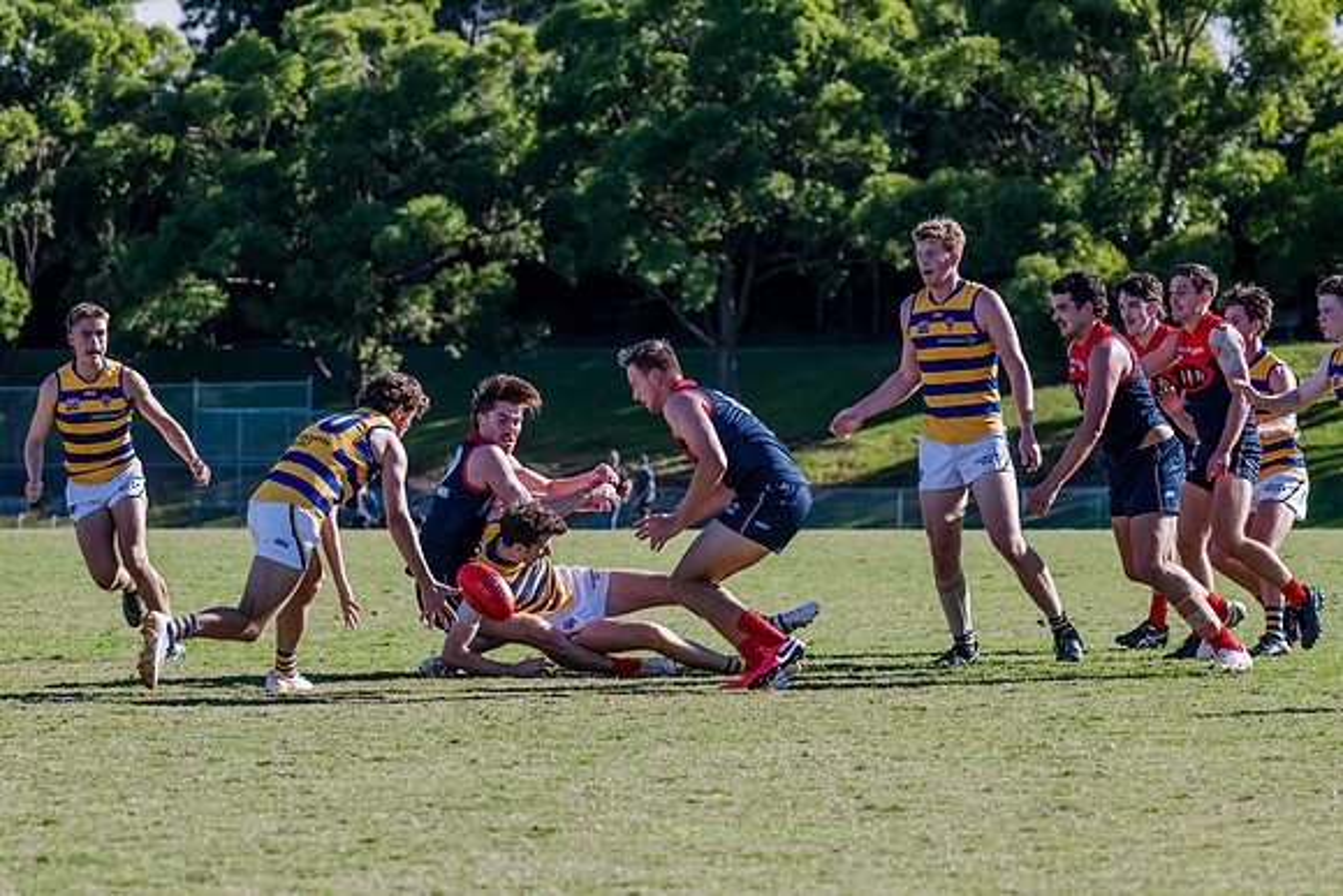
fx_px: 8041
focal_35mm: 216
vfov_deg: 6.4
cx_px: 612
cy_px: 431
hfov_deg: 9.5
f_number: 6.3
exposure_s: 1/2000
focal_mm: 195
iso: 1000
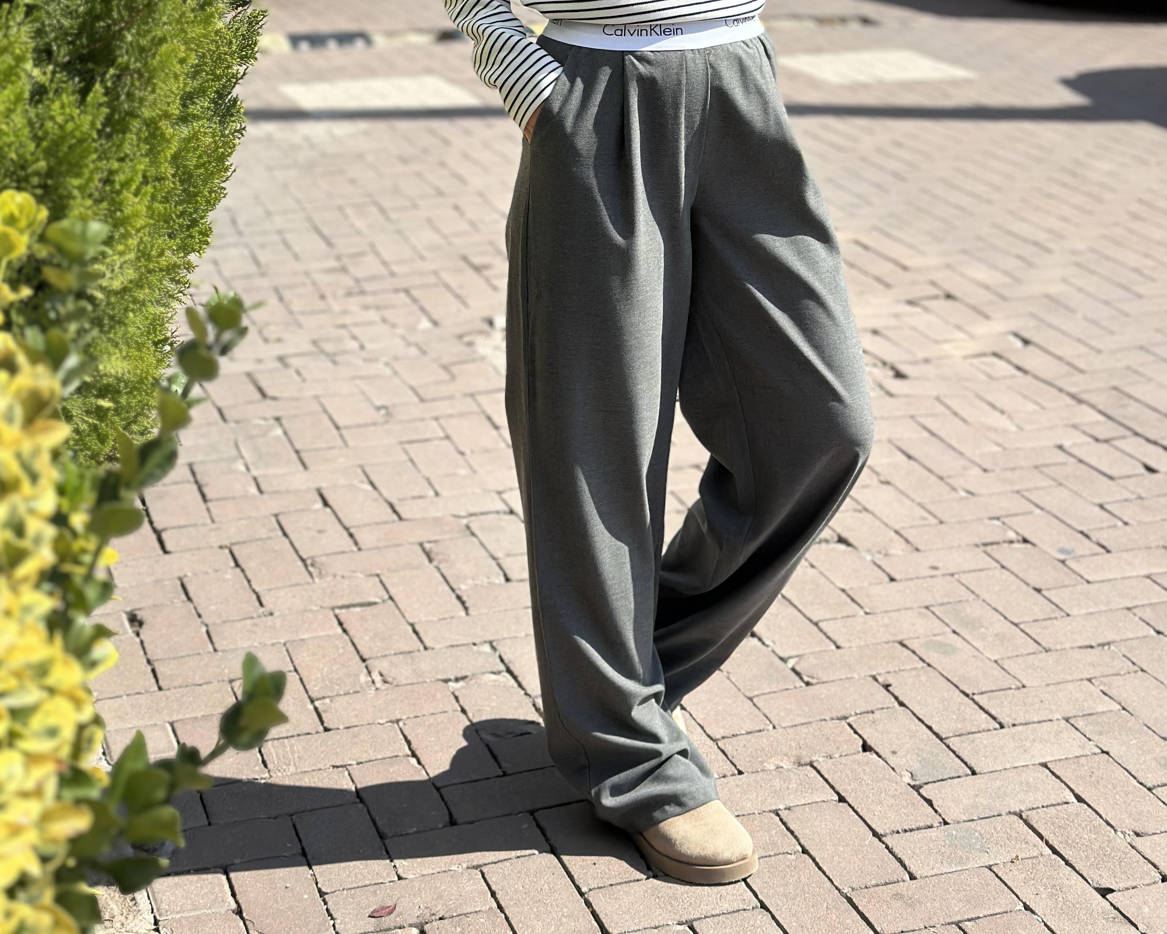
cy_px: 158
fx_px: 2176
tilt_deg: -8.4
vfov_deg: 23.8
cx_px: 581
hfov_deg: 30.0
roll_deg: +0.3
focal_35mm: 63
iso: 100
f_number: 1.78
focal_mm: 6.86
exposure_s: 1/5556
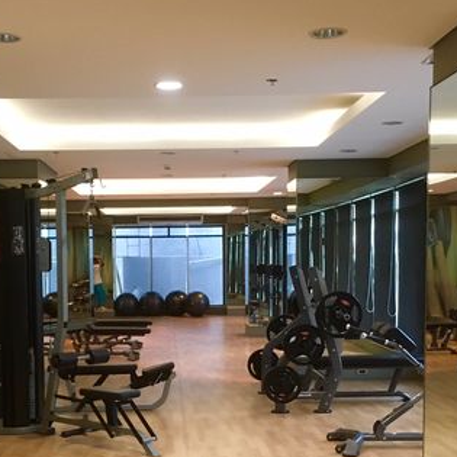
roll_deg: +1.1
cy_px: 349
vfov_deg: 29.5
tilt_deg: -5.8
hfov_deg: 29.9
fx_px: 851
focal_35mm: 57
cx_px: 161
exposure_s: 1/15
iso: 200
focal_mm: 4.15
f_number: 2.2
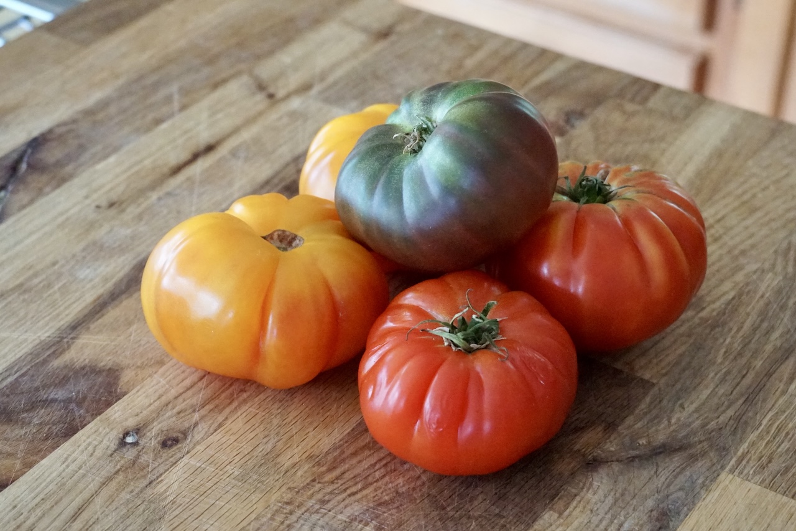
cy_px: 266
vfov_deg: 23.2
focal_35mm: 58
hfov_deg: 34.2
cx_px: 398
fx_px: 1293
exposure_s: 1/100
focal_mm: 39
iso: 6400
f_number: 4.5
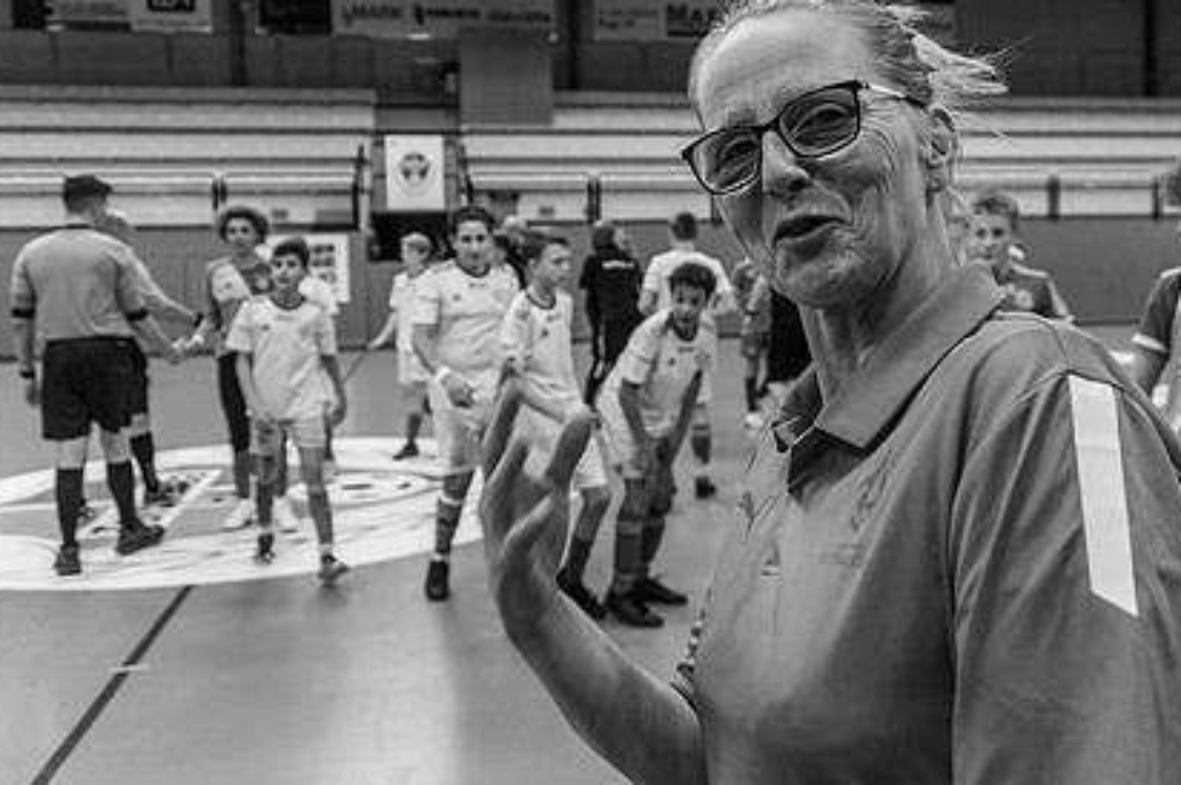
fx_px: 1180
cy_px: 292
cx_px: 697
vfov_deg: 36.6
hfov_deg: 52.9
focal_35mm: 36
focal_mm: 24
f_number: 3.2
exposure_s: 1/320
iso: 1400
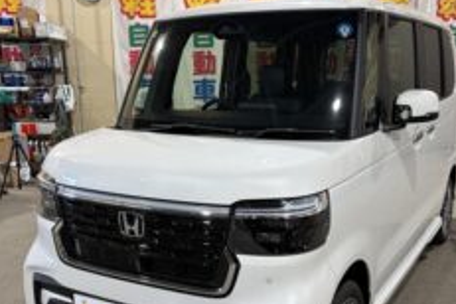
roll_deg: +0.7
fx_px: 519
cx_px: 265
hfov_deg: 47.2
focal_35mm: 41
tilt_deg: -13.1
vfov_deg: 32.4
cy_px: 198
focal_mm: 5.96
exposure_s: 1/50
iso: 80
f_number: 1.6
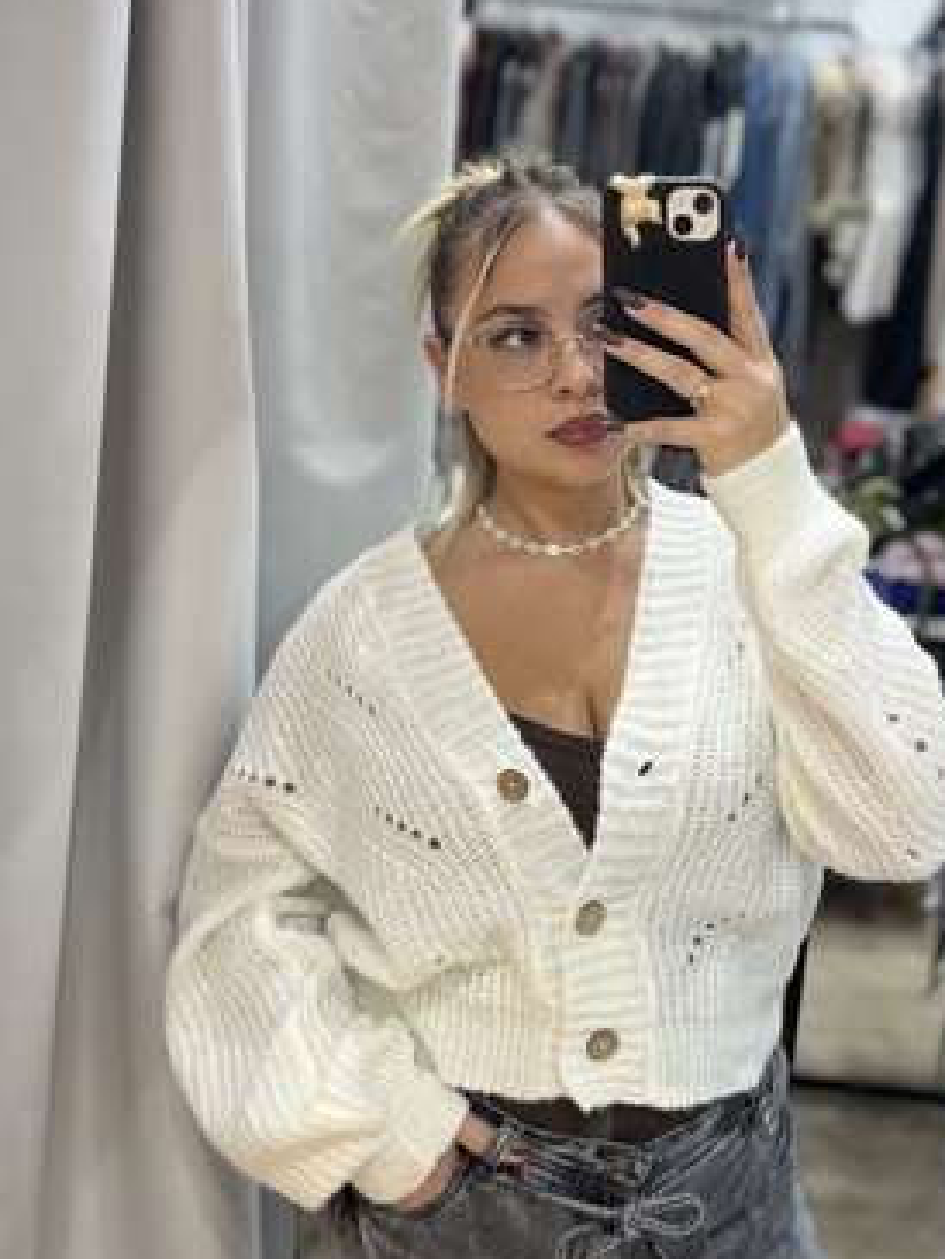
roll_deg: -5.1
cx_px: 635
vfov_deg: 48.4
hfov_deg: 37.3
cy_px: 457
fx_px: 1382
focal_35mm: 38
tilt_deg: -10.8
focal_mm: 5.1
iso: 100
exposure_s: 1/100
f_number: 1.6
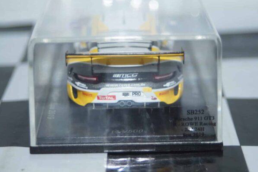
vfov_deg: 12.9
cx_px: 129
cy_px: 86
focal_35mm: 106
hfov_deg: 19.3
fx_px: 760
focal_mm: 70
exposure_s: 1/80
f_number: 5.6
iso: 250
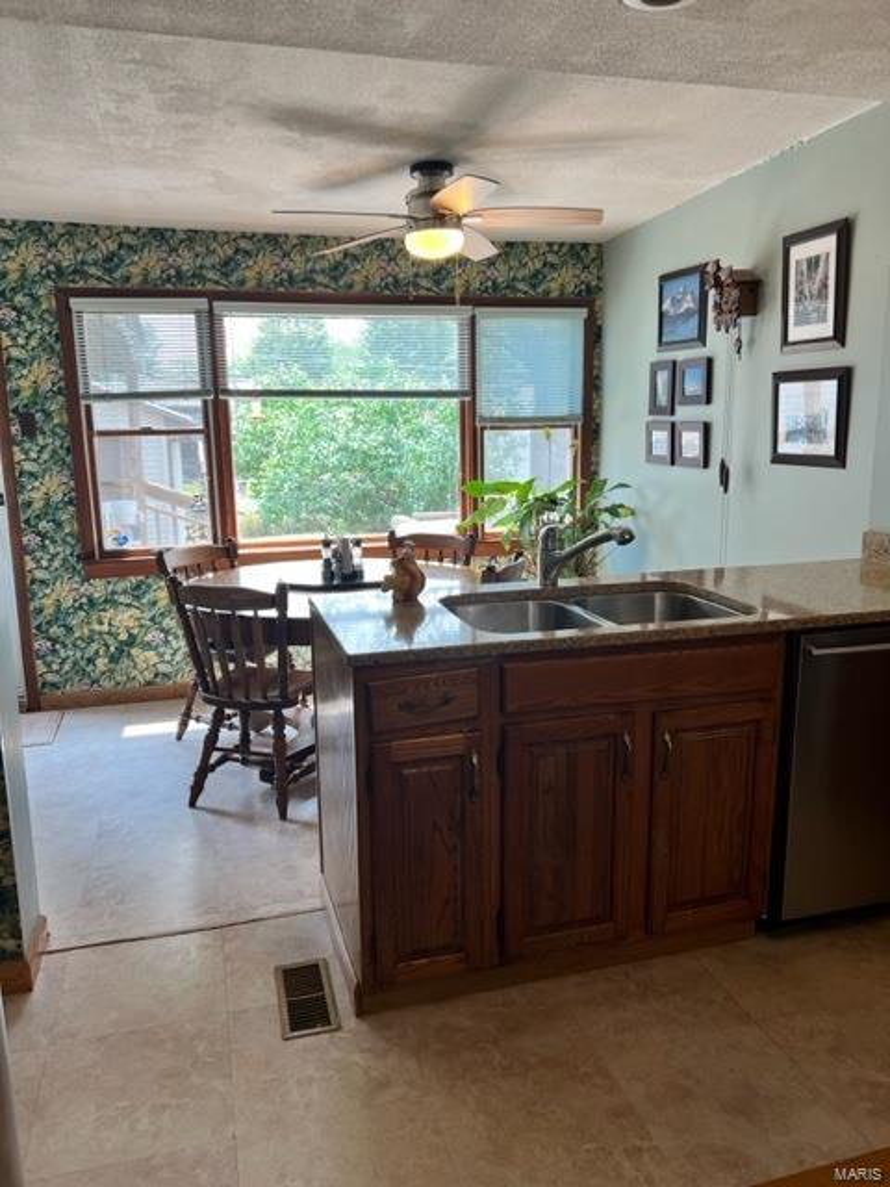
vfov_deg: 67.3
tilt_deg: -11.0
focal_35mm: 26
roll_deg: +1.0
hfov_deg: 53.1
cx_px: 445
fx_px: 891
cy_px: 594
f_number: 1.5
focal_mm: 5.7
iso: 40
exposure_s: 1/120
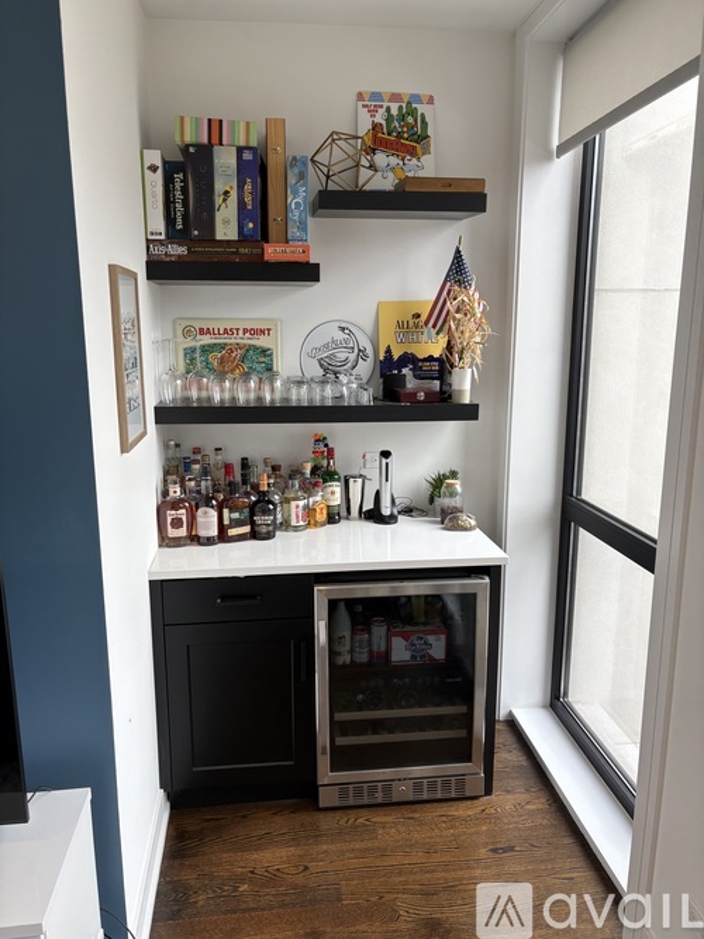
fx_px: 705
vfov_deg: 67.3
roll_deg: +0.0
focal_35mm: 26
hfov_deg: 53.0
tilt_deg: -10.5
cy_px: 470
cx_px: 352
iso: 40
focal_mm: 5.96
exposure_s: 1/120
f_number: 1.6
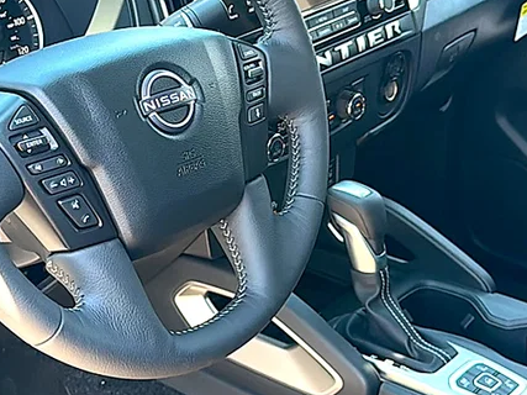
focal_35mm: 64
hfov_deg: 30.2
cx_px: 225
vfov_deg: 22.8
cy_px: 129
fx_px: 974
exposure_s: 1/241
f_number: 1.78
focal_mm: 6.86
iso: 125
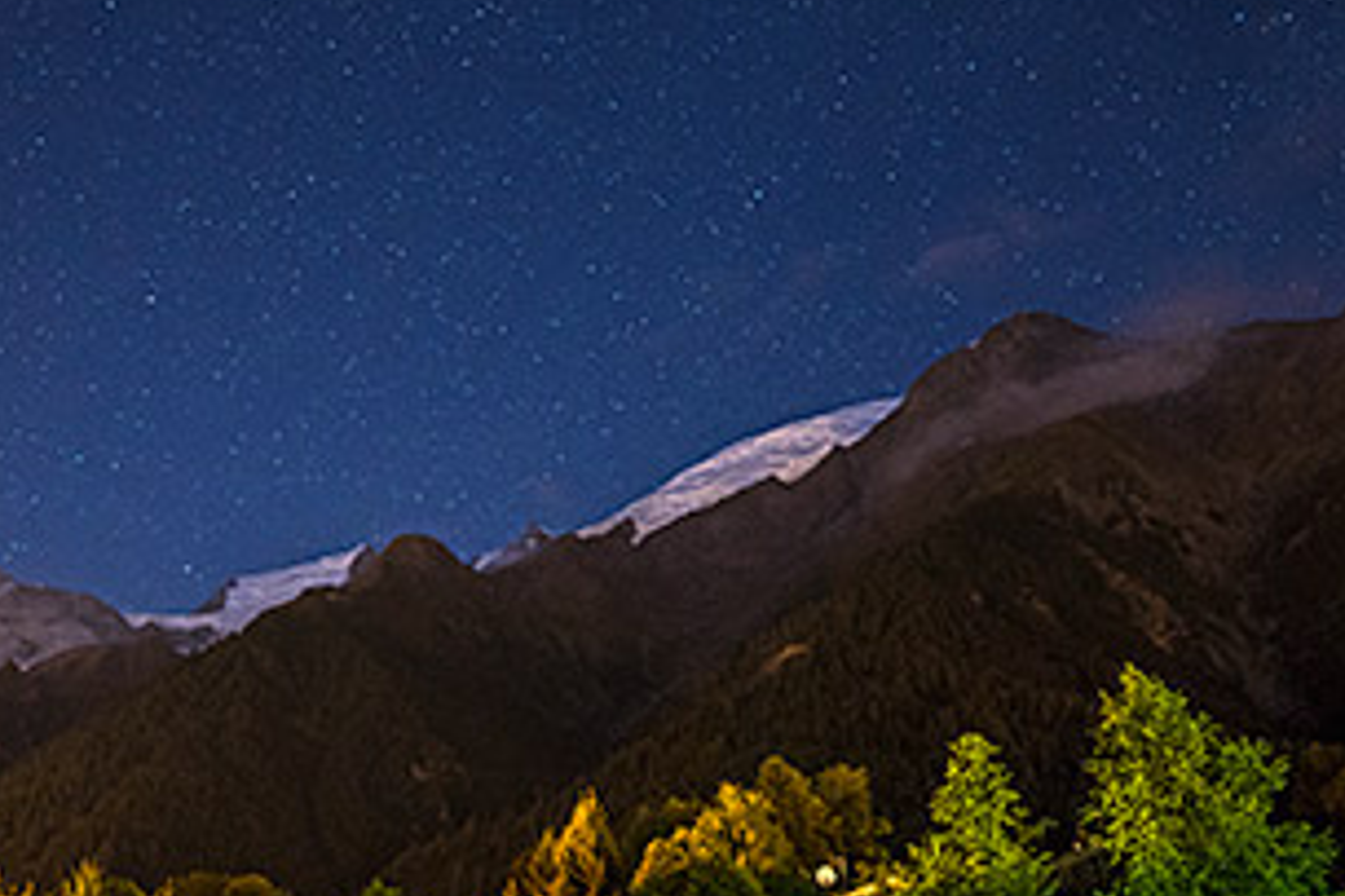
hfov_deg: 55.0
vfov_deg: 38.4
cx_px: 366
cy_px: 717
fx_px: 1232
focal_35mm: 33
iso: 3200
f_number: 3.5
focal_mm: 18
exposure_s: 10
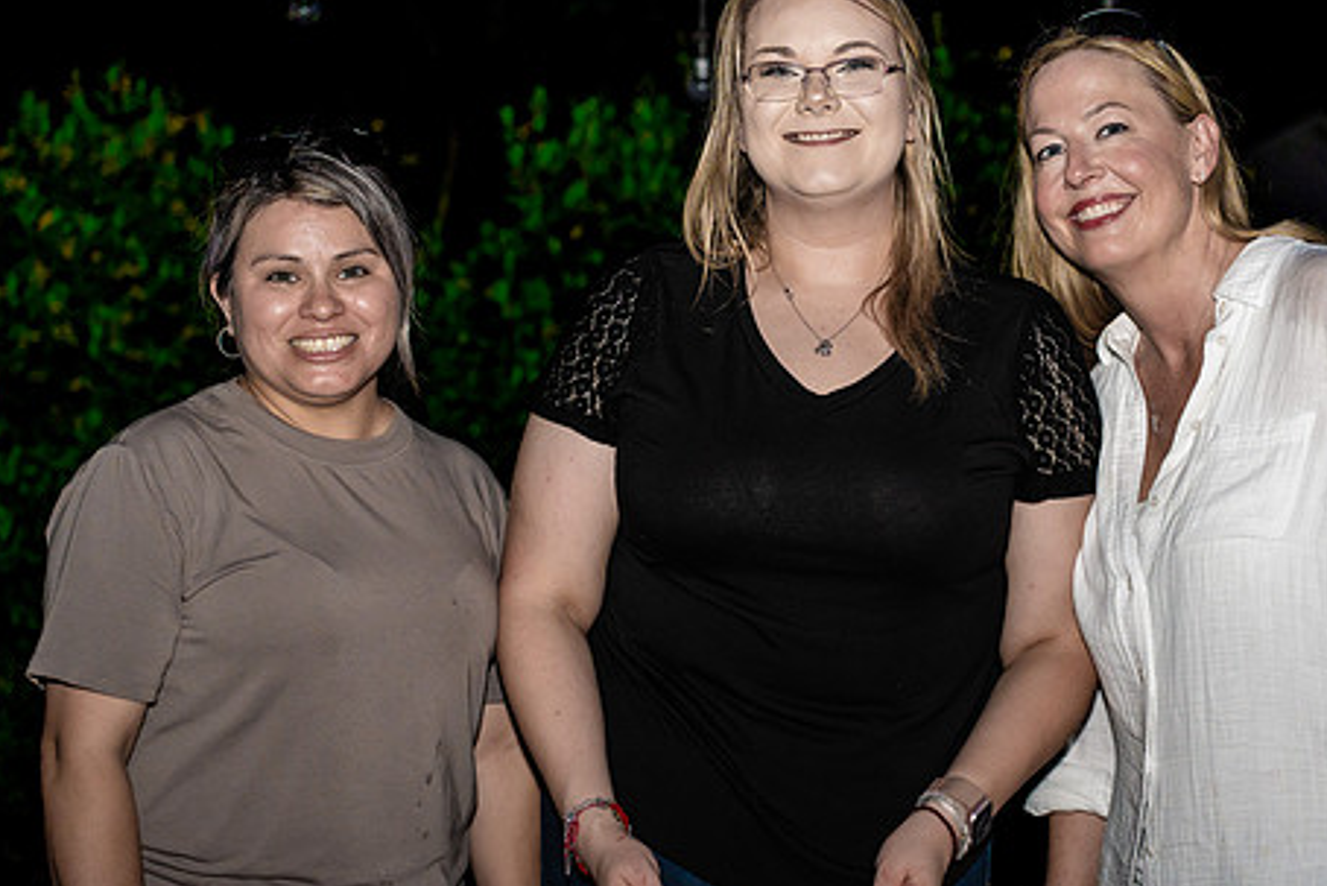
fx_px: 3060
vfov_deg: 16.5
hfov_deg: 24.4
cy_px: 399
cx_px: 763
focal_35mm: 83
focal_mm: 65
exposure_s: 1/200
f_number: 3.2
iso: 2000
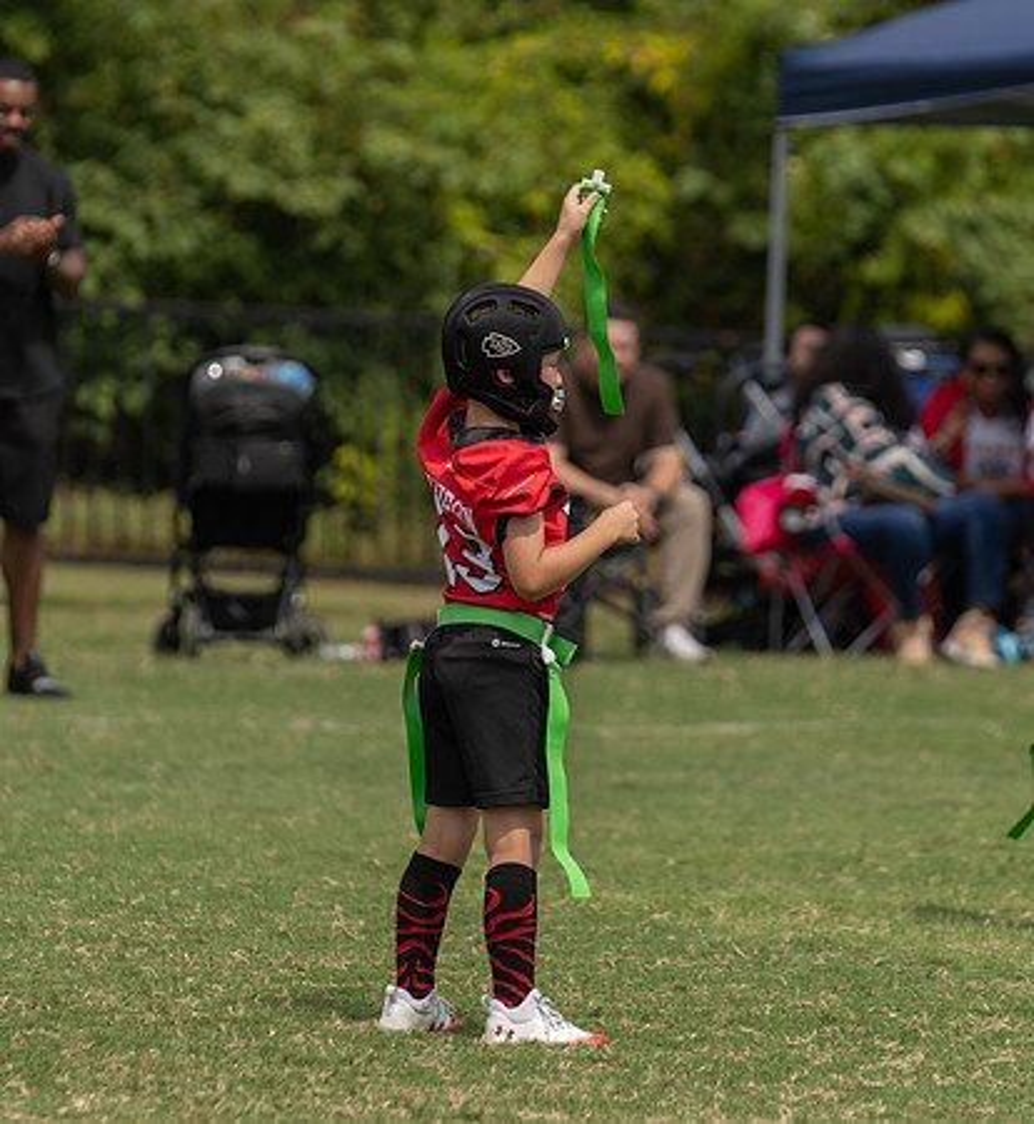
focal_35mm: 318
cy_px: 517
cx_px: 438
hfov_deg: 5.3
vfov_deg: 5.7
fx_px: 11215
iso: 100
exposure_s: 1/1600
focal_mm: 200
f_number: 3.5
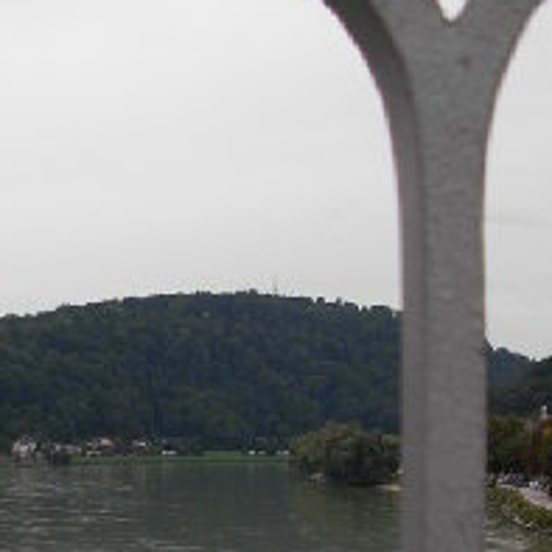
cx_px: 112
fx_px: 1479
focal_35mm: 82
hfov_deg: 20.9
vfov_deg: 20.5
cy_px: 544
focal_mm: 6.3
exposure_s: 1/140
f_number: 2.9
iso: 79
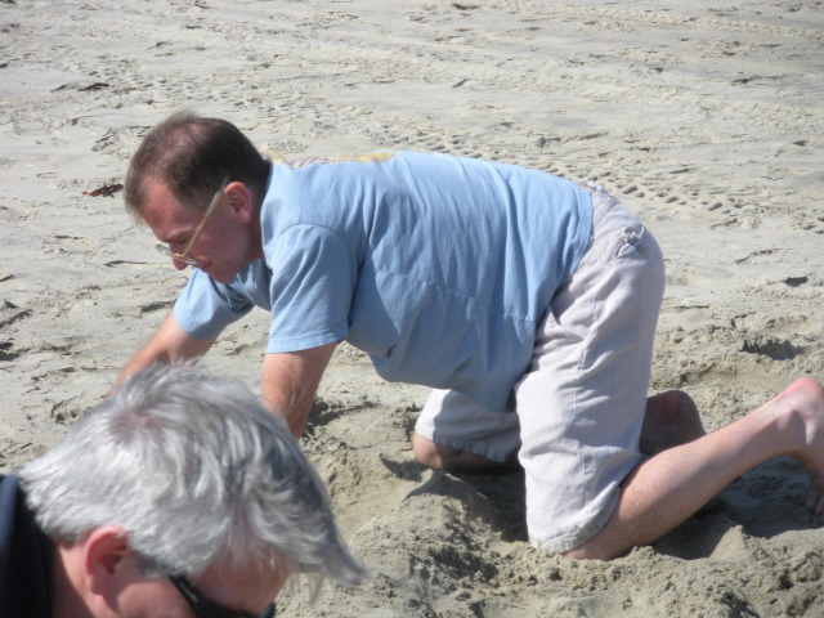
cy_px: 309
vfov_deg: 10.0
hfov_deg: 13.3
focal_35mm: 149
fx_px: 3547
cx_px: 412
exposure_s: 1/344
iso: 64
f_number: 5.4
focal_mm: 26
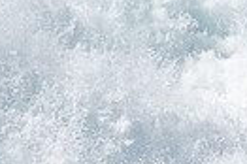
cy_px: 63
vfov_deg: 0.5
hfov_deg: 0.8
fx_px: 18262
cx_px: 519
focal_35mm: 2665
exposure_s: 1/2000
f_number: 5.6
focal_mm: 400
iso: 360
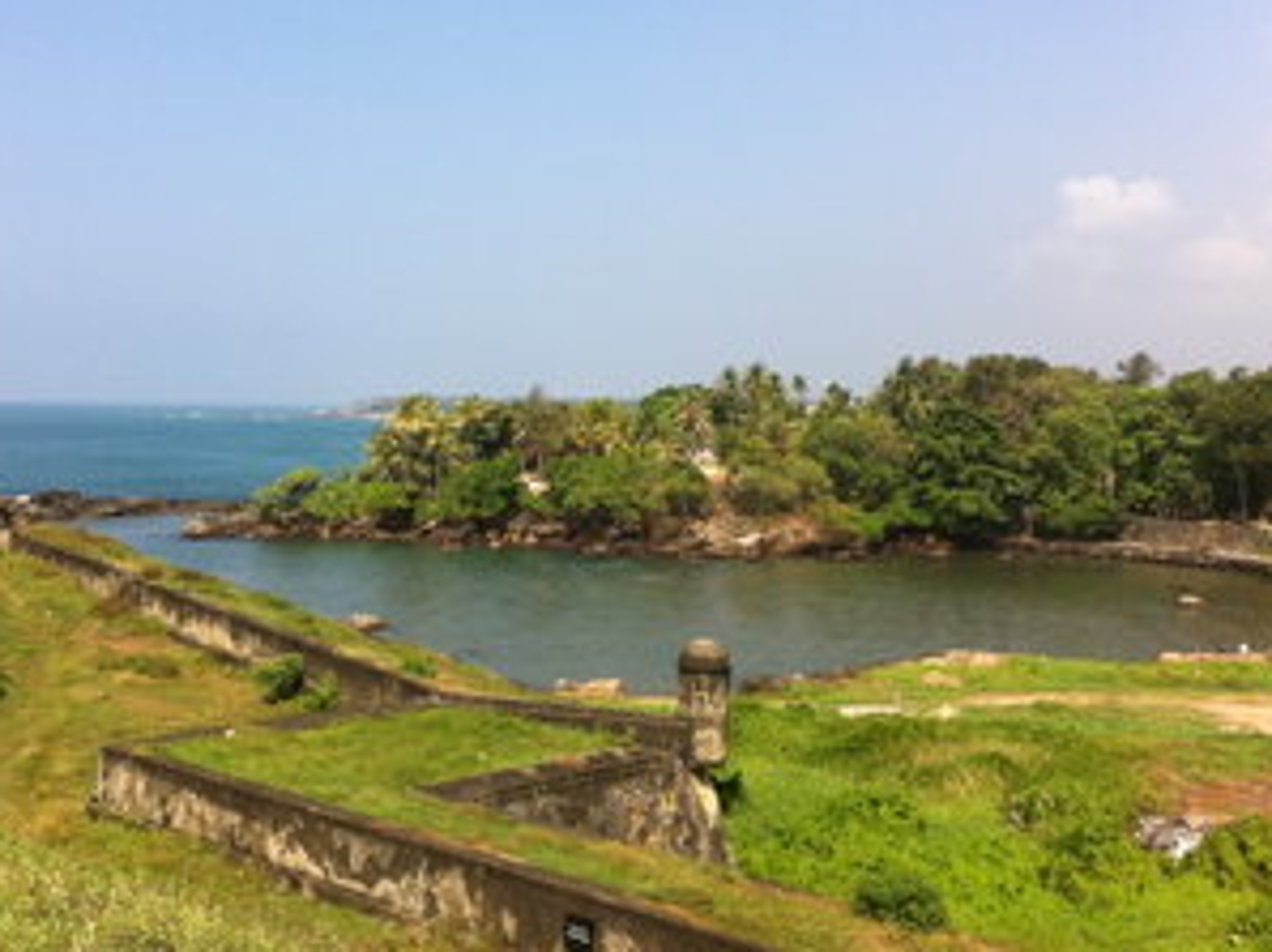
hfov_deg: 40.5
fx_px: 1726
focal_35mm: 47
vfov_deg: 30.8
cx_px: 610
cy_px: 429
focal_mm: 3.85
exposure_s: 1/1508
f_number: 2.8
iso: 80
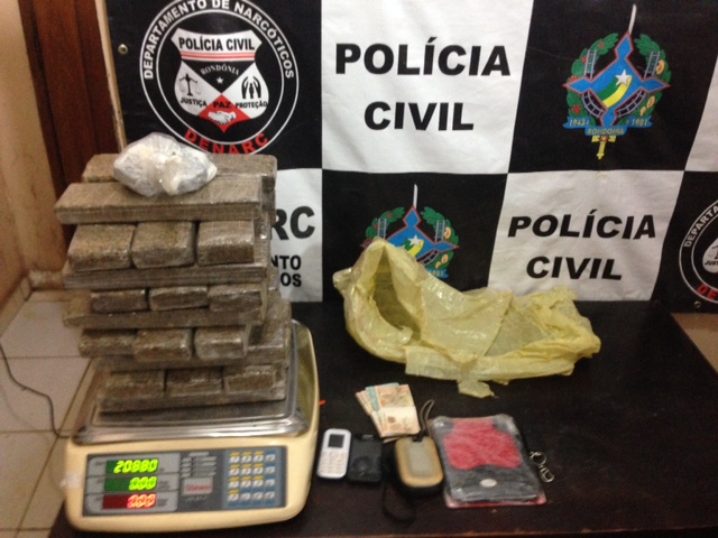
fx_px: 684
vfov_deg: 42.9
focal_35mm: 33
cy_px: 269
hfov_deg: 55.4
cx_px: 359
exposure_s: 1/20
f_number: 2.4
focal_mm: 4.12
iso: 400
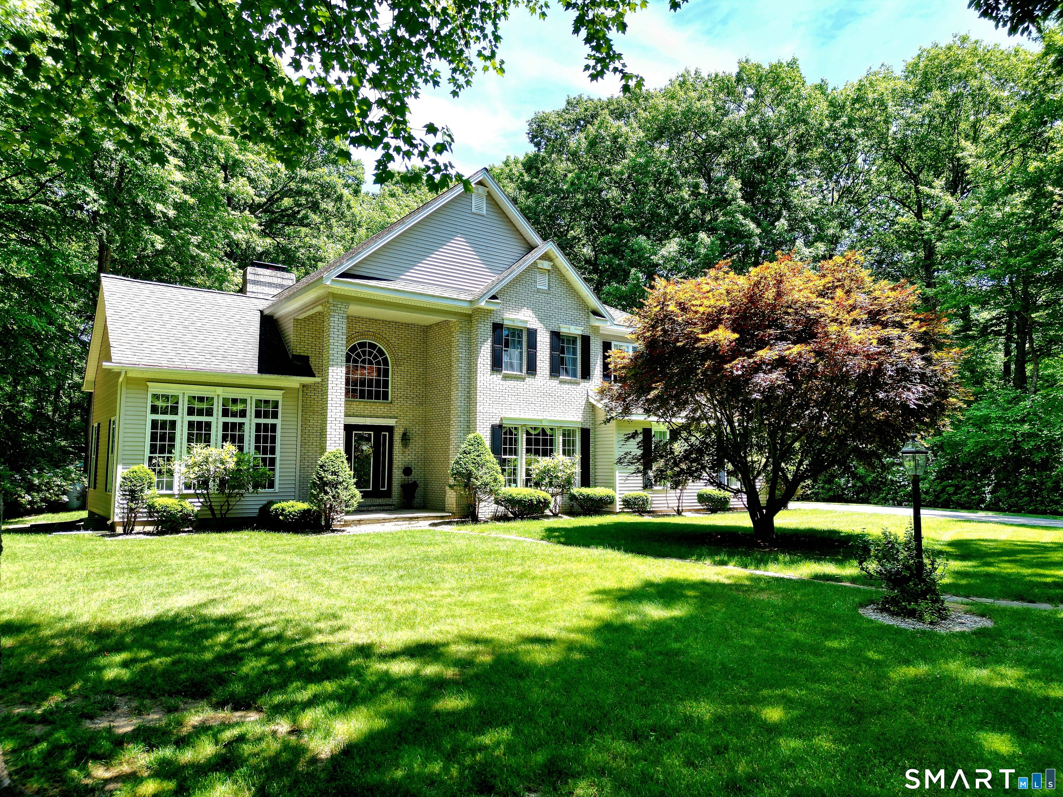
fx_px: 737
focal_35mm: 24
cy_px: 398
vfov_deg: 56.8
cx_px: 532
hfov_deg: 71.6
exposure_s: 1/833
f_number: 1.7
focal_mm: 6.72
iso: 100
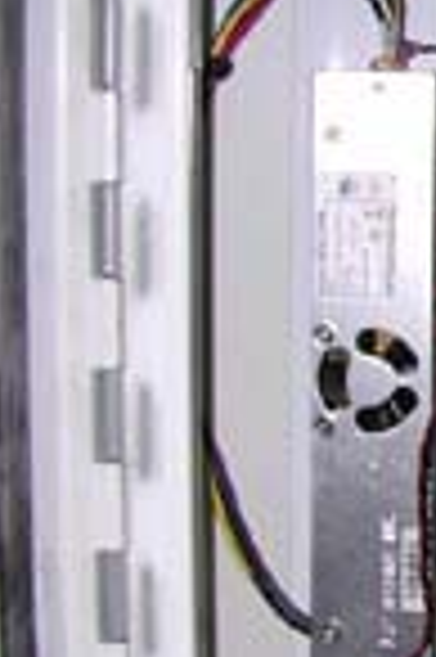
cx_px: 966
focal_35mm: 114
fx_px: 2076
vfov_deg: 17.8
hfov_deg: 10.6
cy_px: 508
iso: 100
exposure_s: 1/60
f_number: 2.7
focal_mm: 5.6
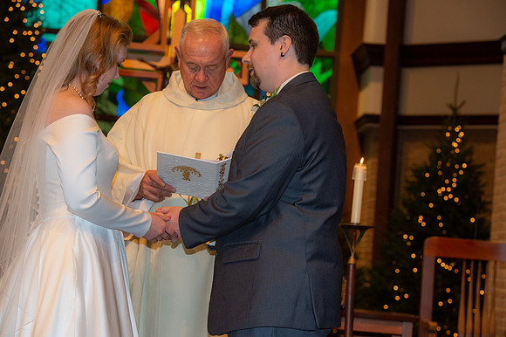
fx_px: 1686
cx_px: 253
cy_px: 168
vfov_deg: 11.4
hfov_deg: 17.1
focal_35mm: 120
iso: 1600
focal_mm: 120
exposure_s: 1/100
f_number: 7.1
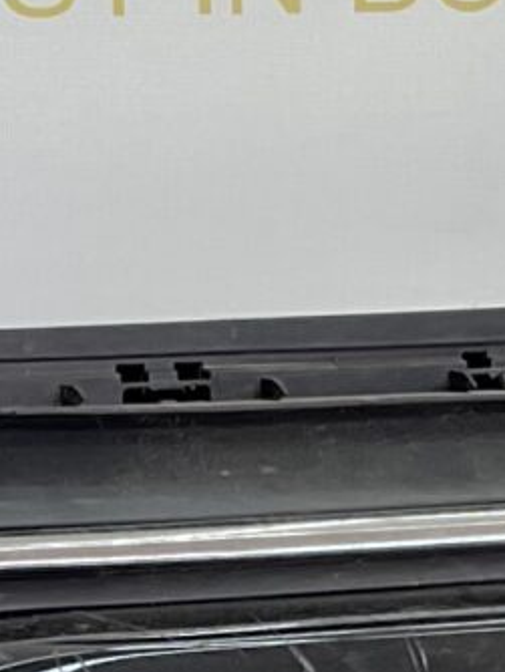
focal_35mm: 222
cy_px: 1056
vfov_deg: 8.7
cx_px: -177
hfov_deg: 6.6
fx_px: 4313
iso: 16
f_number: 1.8
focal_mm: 3
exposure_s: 1/115
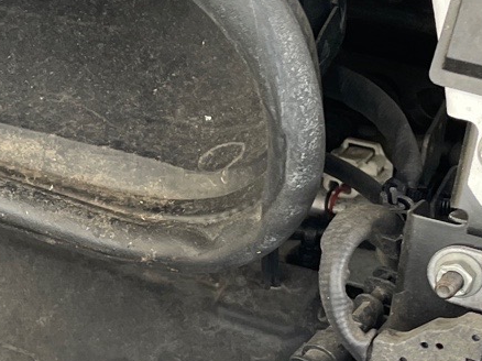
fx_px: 1586
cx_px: -140
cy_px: 165
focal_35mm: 114
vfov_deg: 13.0
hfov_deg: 16.4
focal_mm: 4.2
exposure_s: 1/121
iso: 50
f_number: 1.6
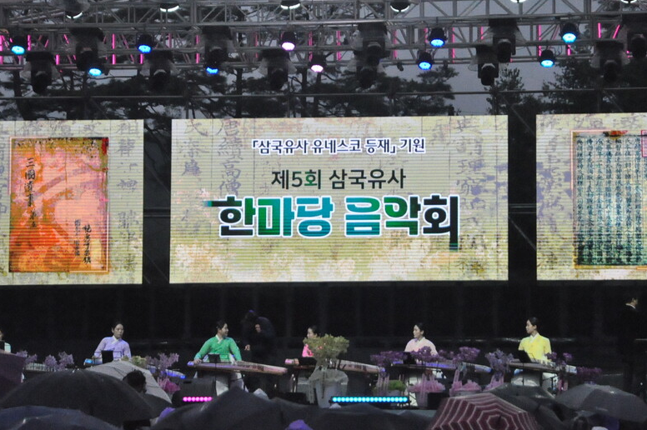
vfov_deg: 11.3
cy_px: 190
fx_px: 2166
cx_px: 383
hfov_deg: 17.0
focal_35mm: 121
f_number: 5.3
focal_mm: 65
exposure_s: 1/1250
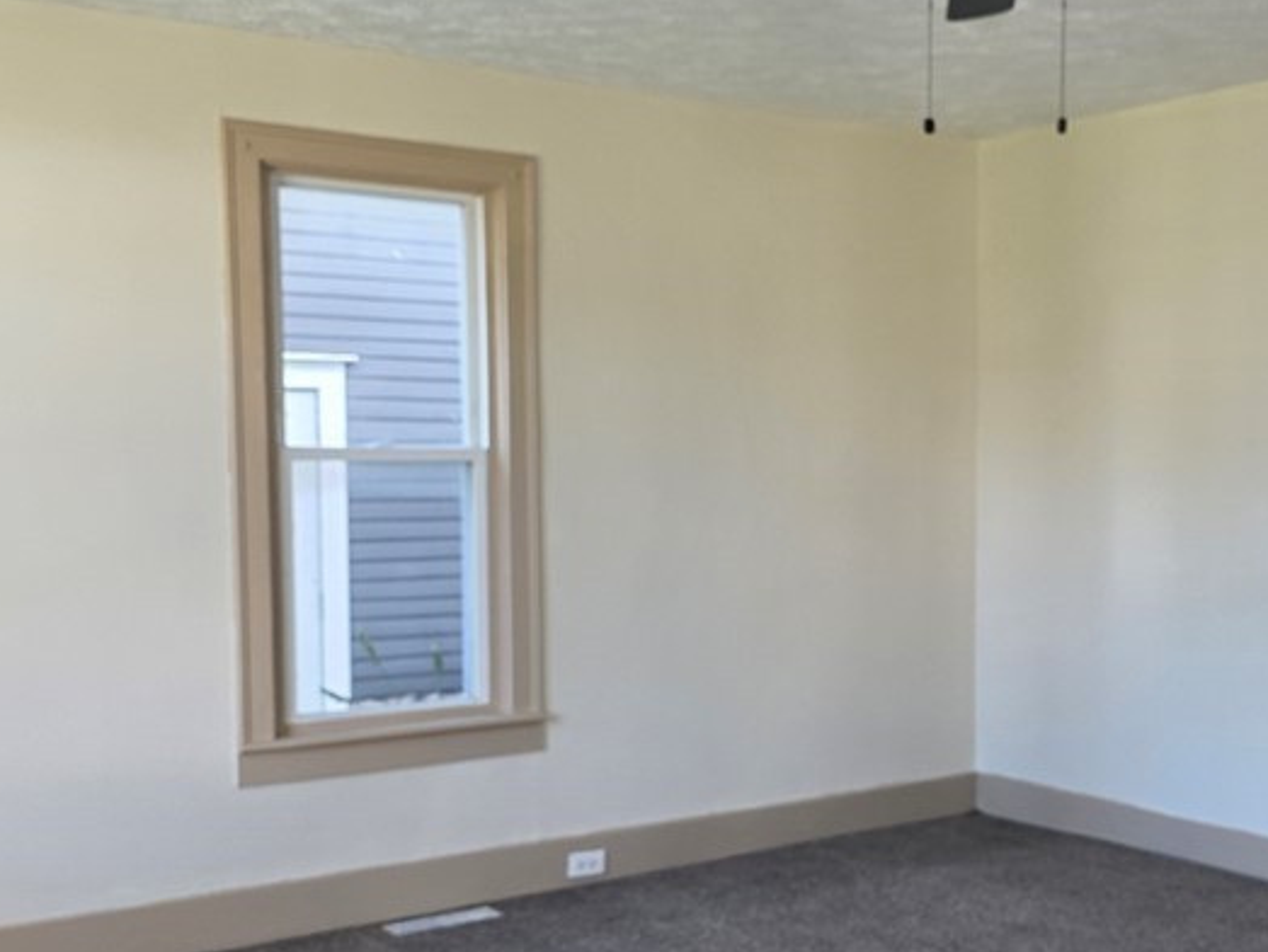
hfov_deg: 40.7
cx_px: 970
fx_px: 1650
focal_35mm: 45
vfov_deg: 32.1
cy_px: 589
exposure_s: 1/120
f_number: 1.7
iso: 200
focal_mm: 6.3
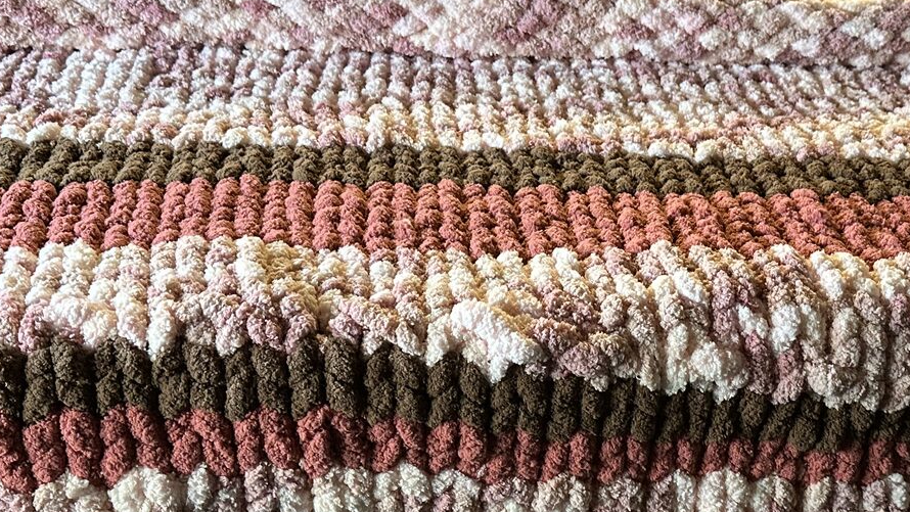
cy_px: 319
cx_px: 542
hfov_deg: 43.5
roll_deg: -2.9
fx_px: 1134
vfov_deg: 25.4
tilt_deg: -33.6
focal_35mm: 47
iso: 400
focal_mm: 6.86
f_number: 1.78
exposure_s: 1/60
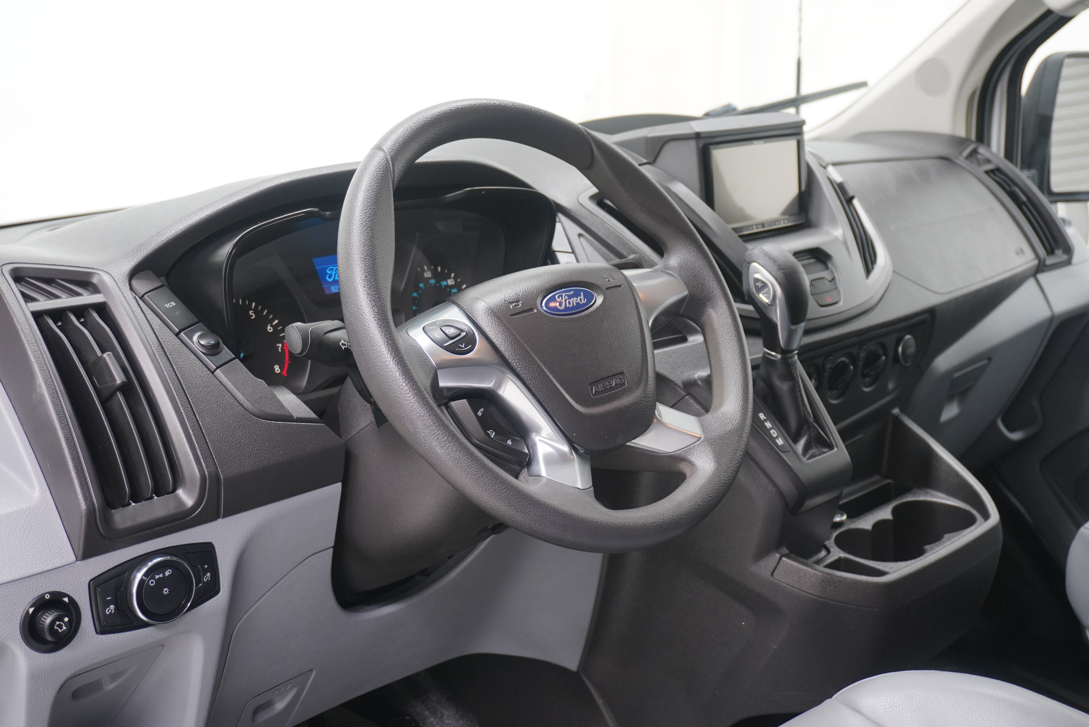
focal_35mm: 42
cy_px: 364
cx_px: 544
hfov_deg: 46.4
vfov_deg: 31.9
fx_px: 1271
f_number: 4.5
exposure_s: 1/60
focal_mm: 28
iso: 800
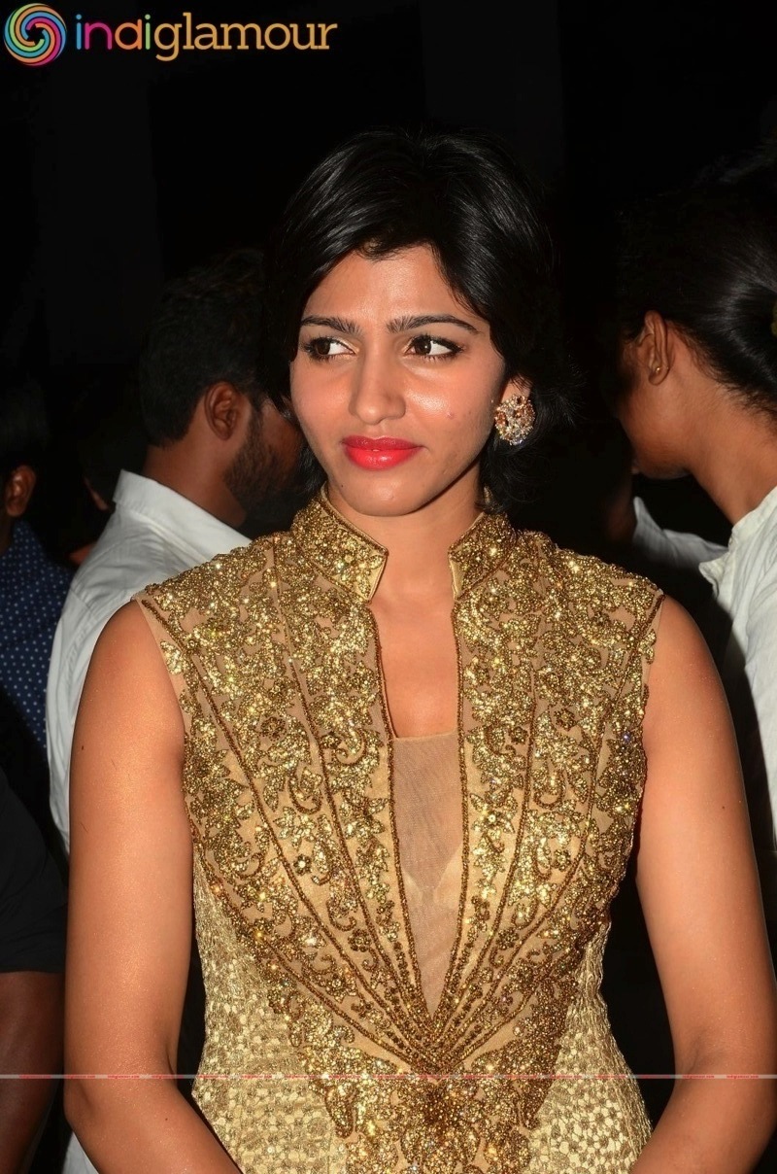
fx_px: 2537
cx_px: 388
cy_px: 587
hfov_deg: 17.4
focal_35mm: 78
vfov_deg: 26.0
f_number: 10
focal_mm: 52
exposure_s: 1/160
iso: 200
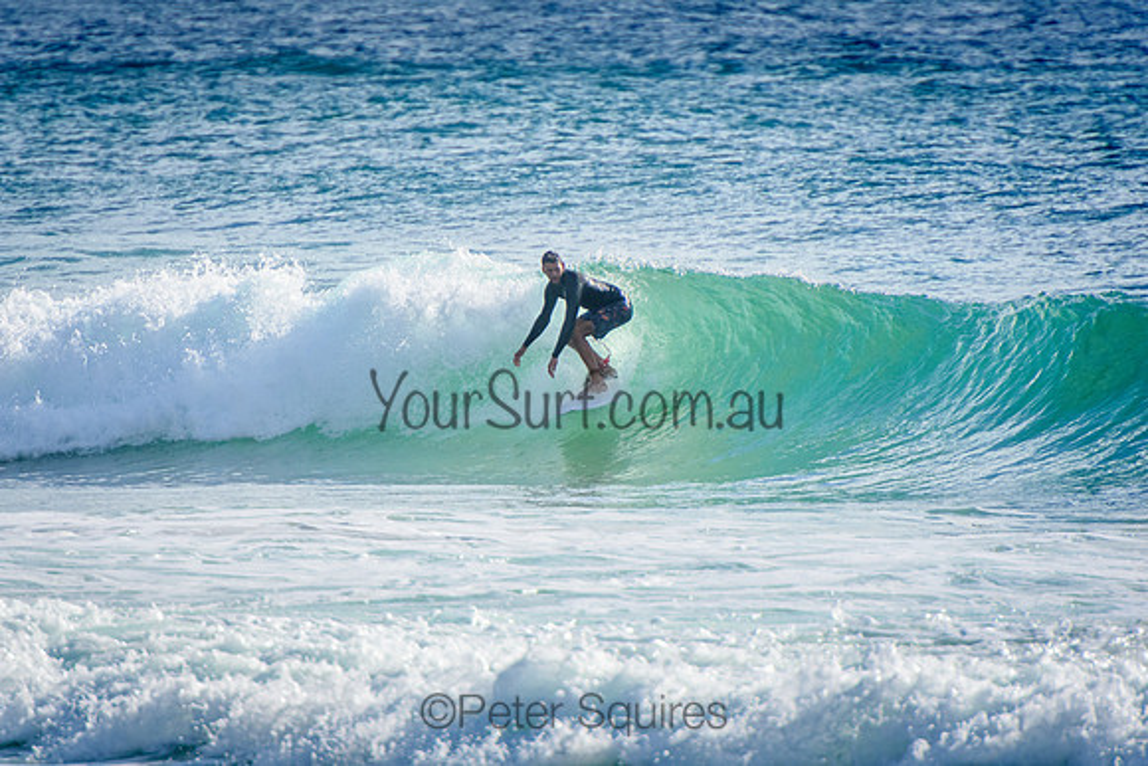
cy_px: 383
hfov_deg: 3.4
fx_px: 19137
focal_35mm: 600
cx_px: 574
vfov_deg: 2.3
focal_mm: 400
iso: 360
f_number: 5.6
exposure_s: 1/2000
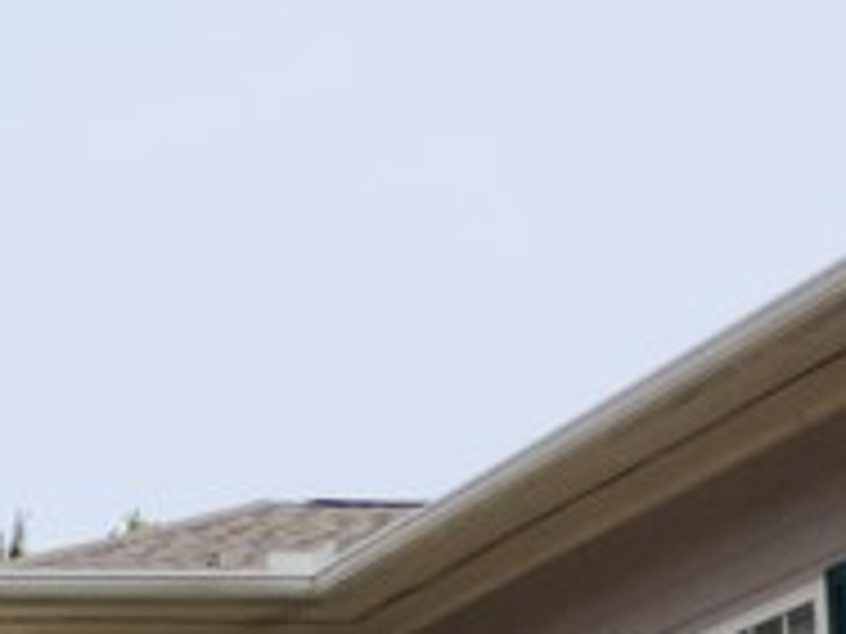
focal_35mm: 125
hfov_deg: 11.7
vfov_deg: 10.8
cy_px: 1272
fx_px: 3055
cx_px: -1413
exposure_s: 1/1650
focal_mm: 5.4
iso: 20
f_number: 1.8
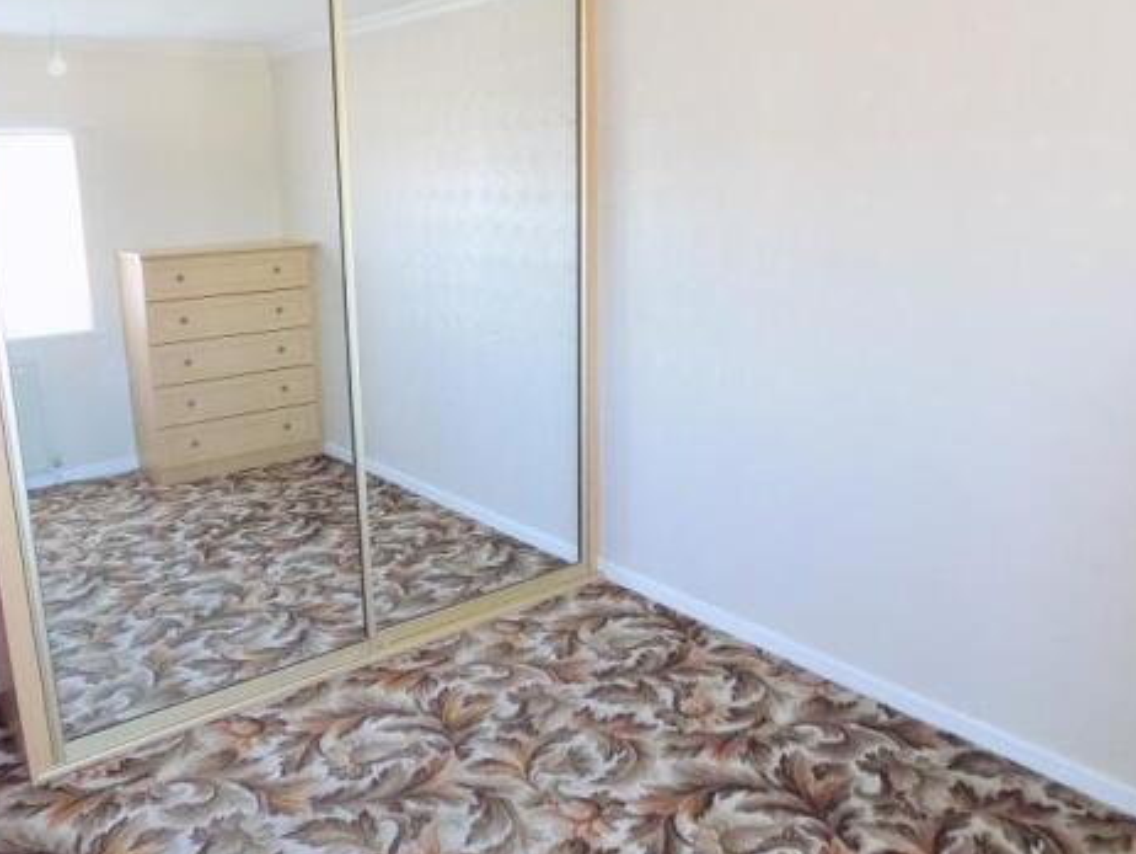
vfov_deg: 48.2
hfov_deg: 61.6
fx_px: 952
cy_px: 393
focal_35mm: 29
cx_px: 527
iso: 400
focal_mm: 4
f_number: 3.1
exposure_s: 1/25
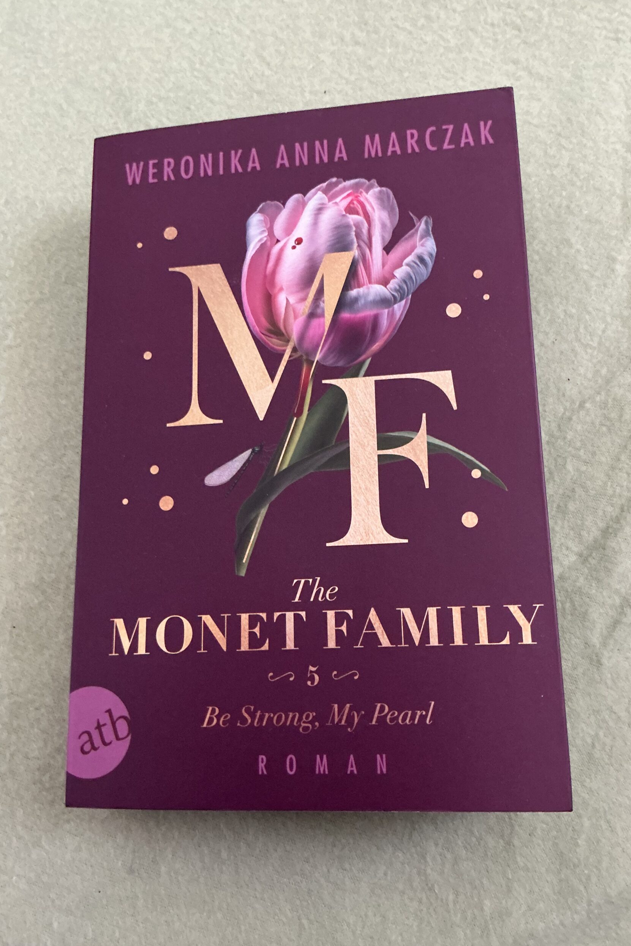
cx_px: 328
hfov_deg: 42.3
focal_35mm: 31
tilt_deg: -76.8
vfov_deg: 60.3
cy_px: 463
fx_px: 815
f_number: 1.8
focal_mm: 3
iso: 250
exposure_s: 1/60
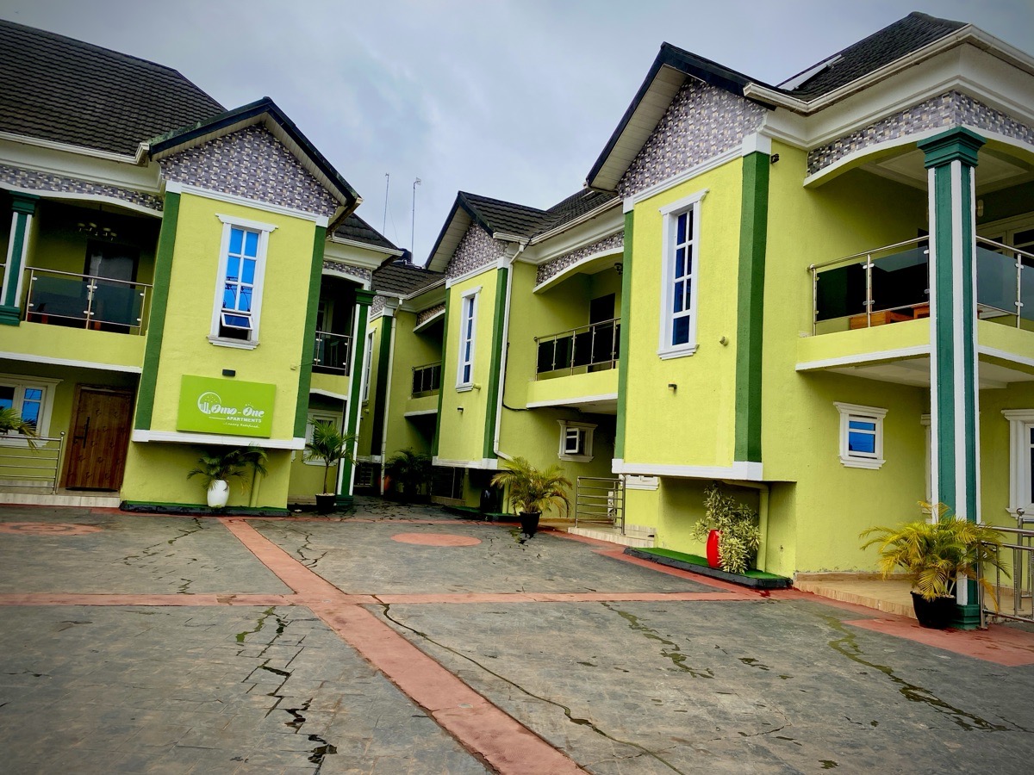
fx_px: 777
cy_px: 388
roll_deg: -3.3
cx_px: 517
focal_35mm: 26
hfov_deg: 67.3
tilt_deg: +6.4
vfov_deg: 53.1
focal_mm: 4.25
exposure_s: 1/2967
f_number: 1.8
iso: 32
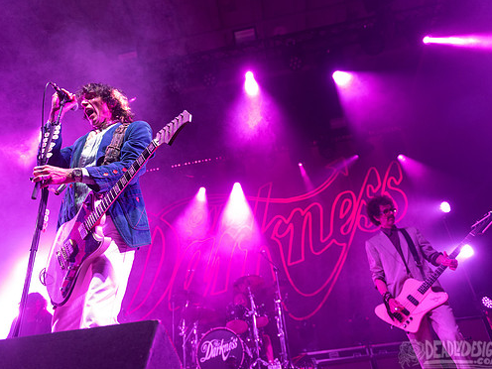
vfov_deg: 51.4
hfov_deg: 65.2
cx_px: 228
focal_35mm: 27
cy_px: 183
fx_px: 384
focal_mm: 24
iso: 2500
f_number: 3.2
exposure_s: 1/250
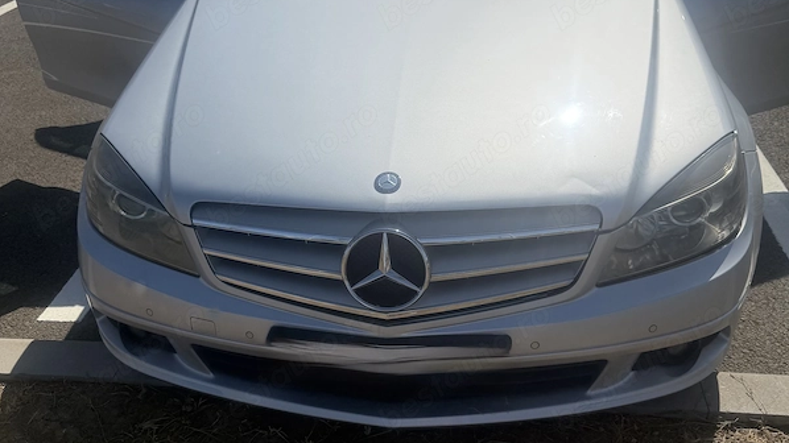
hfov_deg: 56.6
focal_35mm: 35
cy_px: 212
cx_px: 394
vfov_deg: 33.7
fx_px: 732
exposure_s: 1/14286
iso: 100
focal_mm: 6.76
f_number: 1.78
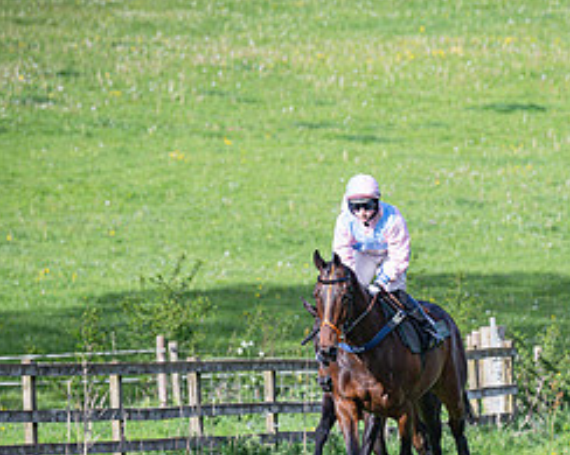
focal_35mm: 468
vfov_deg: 3.3
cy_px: 429
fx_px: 7892
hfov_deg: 4.1
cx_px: 489
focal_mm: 180
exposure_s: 1/4000
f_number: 4
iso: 400
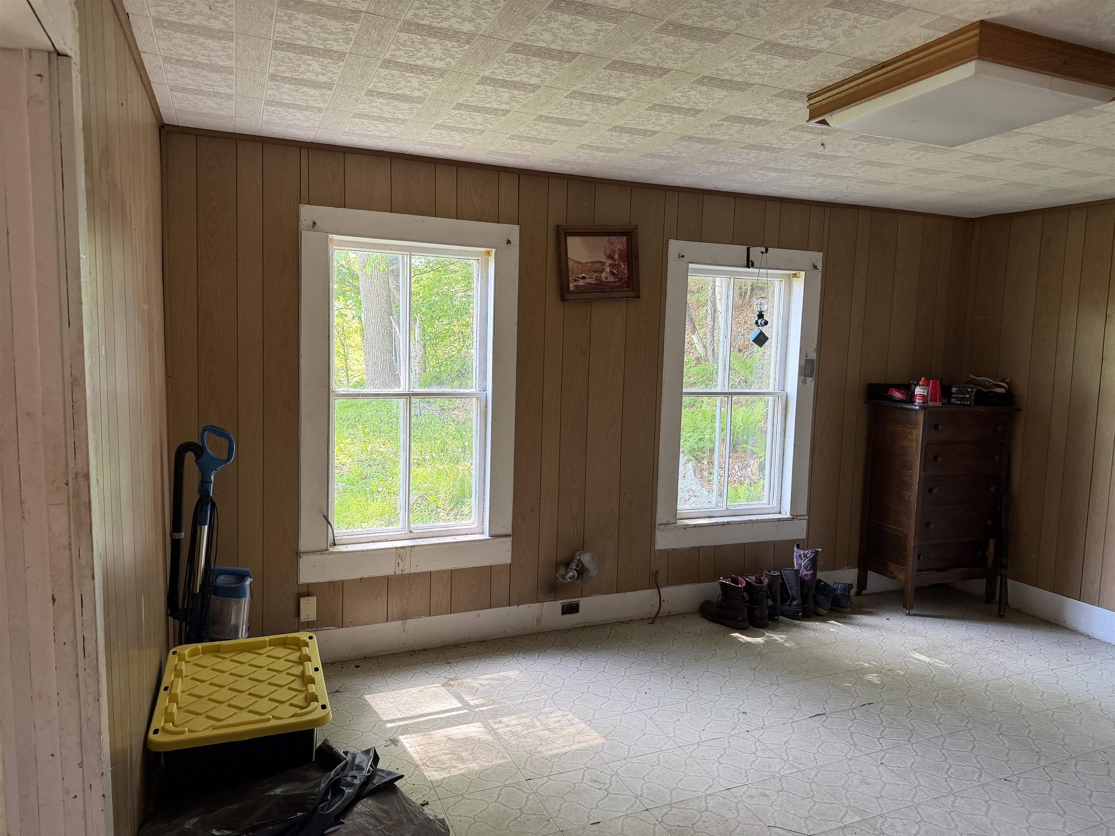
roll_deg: -2.0
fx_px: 773
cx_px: 558
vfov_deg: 56.8
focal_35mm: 24
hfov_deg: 71.6
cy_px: 418
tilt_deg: -5.5
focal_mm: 6.76
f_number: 1.78
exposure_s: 1/121
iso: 200
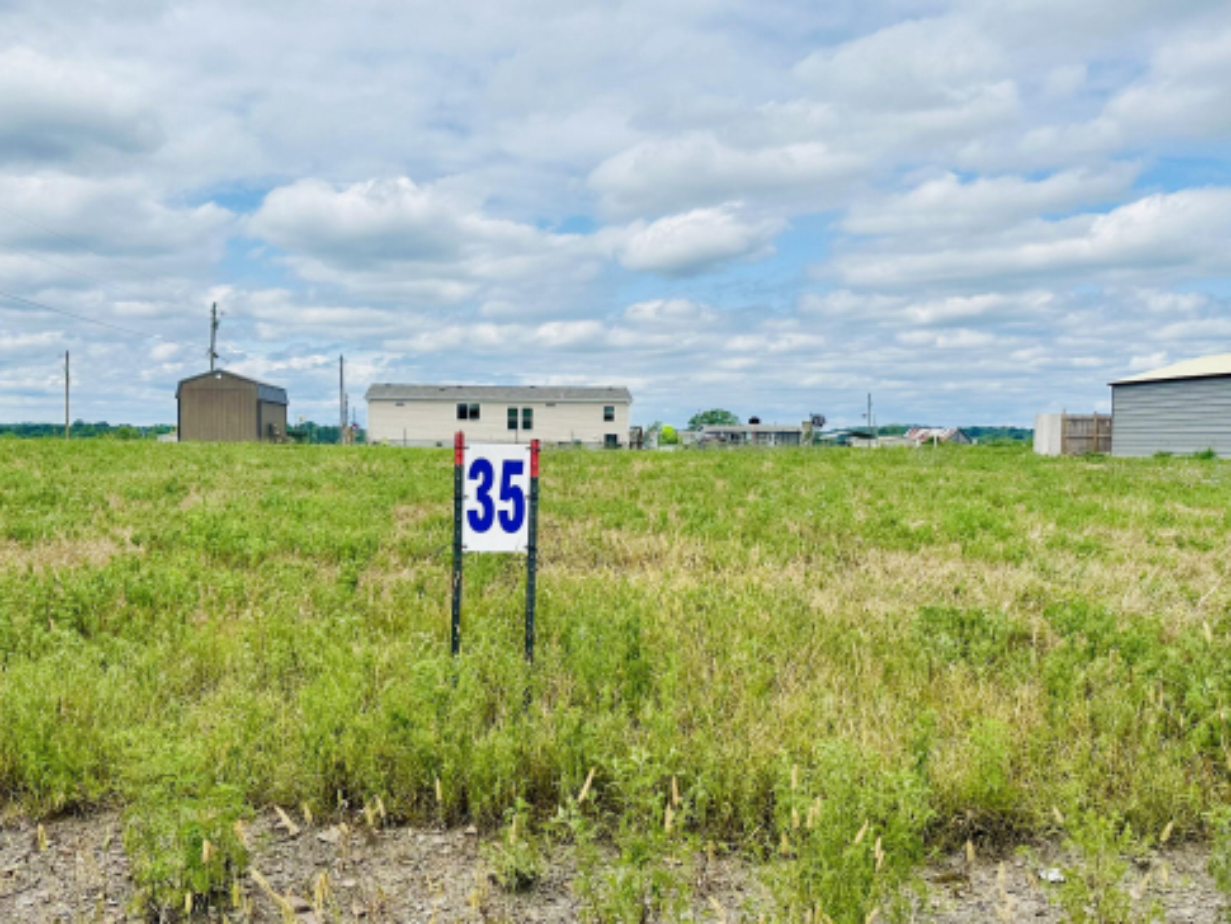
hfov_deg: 55.1
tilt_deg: -2.7
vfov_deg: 42.9
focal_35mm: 33
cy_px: 500
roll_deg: +1.0
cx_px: 527
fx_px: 1174
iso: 80
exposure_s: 1/7576
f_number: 1.78
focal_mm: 6.86
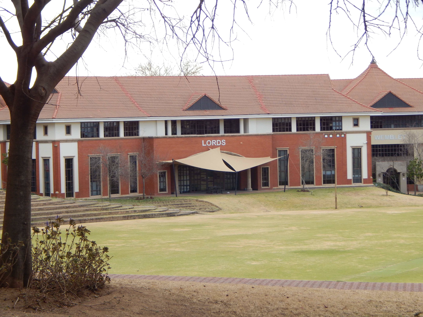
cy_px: 158
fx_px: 1393
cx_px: 212
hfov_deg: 17.3
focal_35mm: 114
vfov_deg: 13.0
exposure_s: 1/200
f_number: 4.6
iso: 125
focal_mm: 20.5
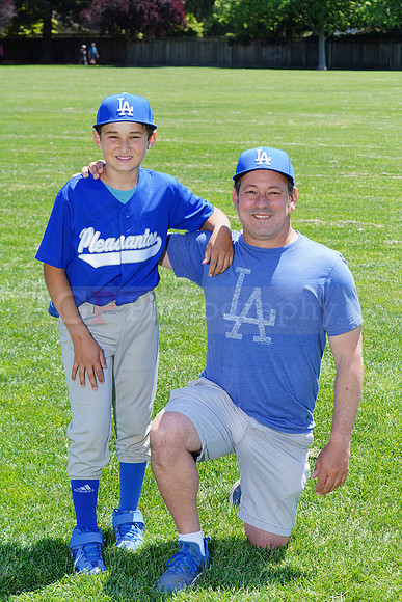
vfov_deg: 22.4
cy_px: 301
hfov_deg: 15.0
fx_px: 1523
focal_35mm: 91
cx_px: 201
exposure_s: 1/200
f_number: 9
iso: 160
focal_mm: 91
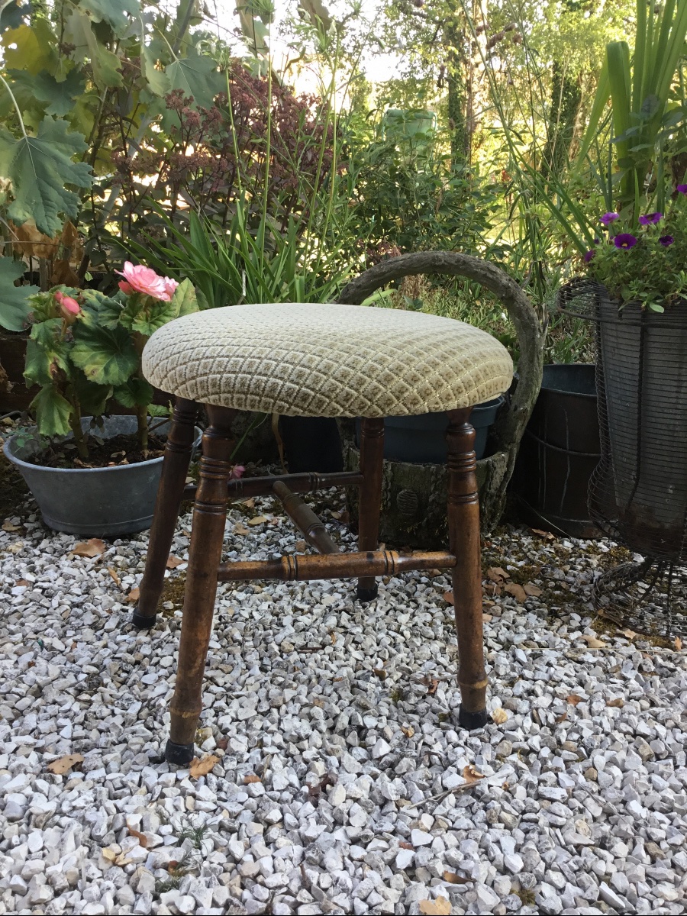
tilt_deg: -17.7
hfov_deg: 45.4
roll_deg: -1.1
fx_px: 820
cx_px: 344
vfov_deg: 58.4
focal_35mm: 31
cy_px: 458
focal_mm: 3.3
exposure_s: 1/100
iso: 40
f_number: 2.4
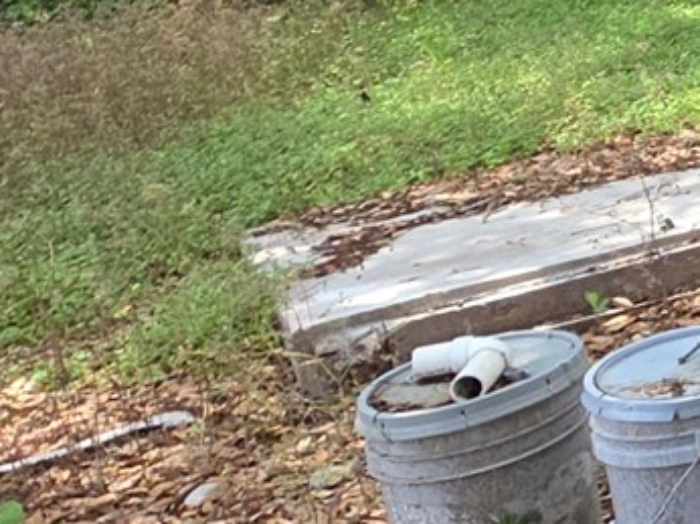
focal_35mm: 77
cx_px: 1497
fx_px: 1556
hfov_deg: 16.8
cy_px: -111
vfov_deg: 18.1
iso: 40
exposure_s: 1/278
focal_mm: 2.2
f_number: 1.9
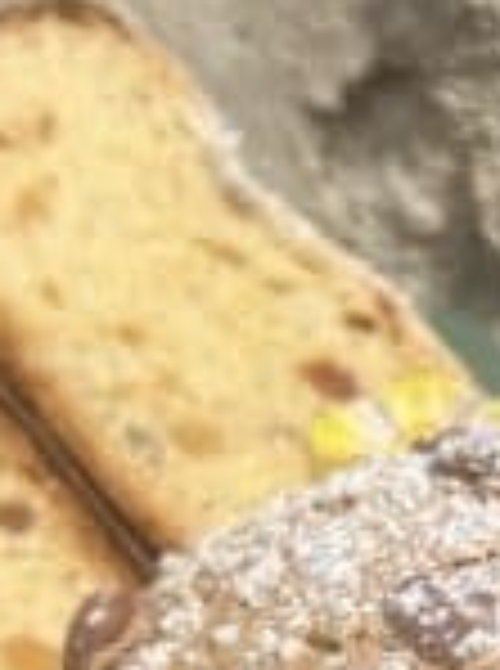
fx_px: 2031
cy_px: 652
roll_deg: +3.3
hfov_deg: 13.6
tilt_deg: -27.5
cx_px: 604
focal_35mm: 105
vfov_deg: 18.3
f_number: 1.5
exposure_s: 1/2695
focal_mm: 5.7
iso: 50
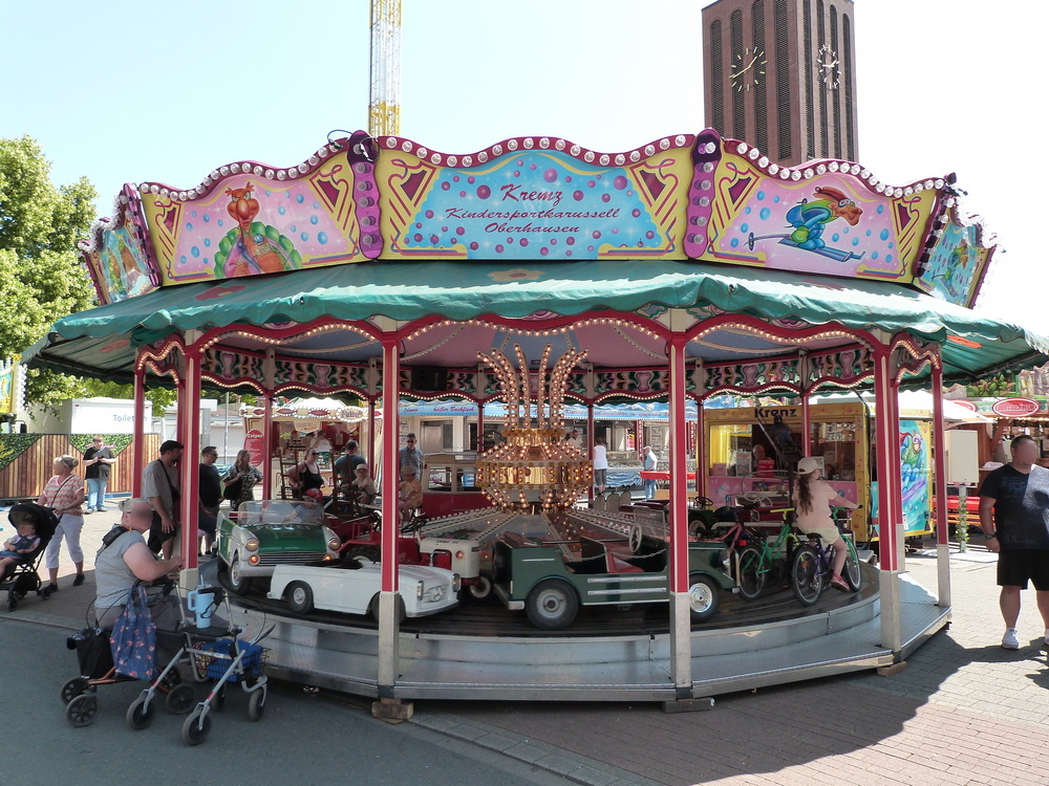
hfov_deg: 69.4
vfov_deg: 54.9
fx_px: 758
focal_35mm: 25
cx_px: 524
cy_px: 393
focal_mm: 4.5
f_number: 4
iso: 160
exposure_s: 1/250
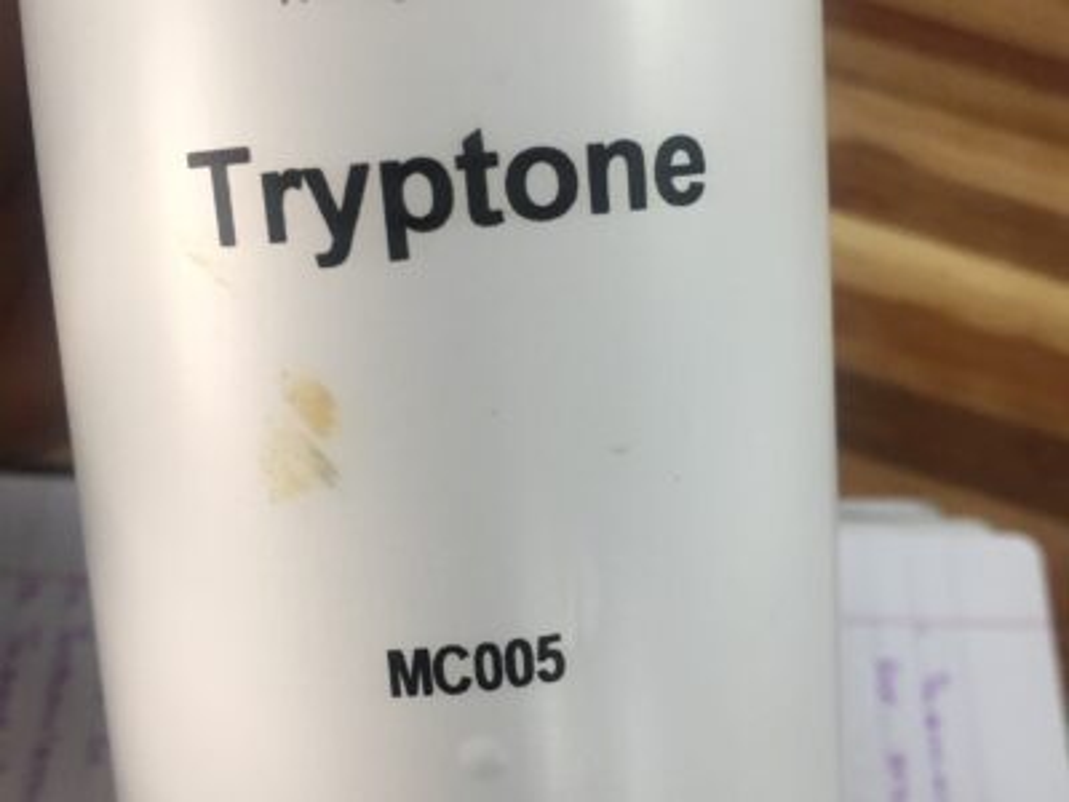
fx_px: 896
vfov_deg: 48.2
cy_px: 401
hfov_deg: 61.7
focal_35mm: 29
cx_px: 534
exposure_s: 1/33
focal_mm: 4.15
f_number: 2.2
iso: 64
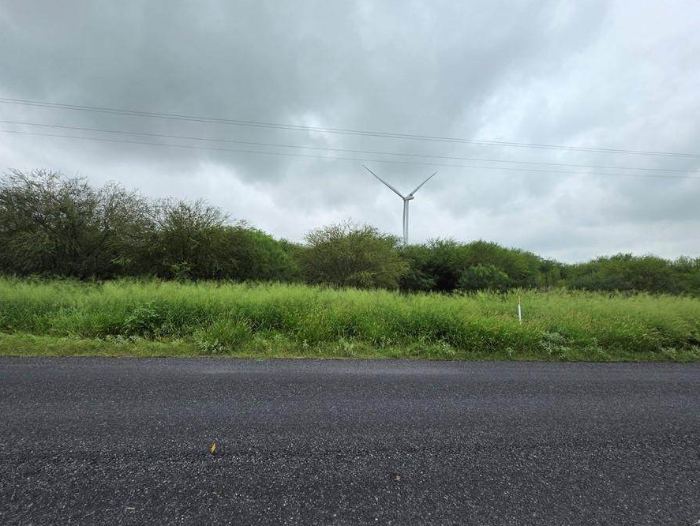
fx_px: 303
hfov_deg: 98.1
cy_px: 244
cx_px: 339
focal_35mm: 15
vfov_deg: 81.7
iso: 40
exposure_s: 1/1829
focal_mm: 2.2
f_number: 1.9
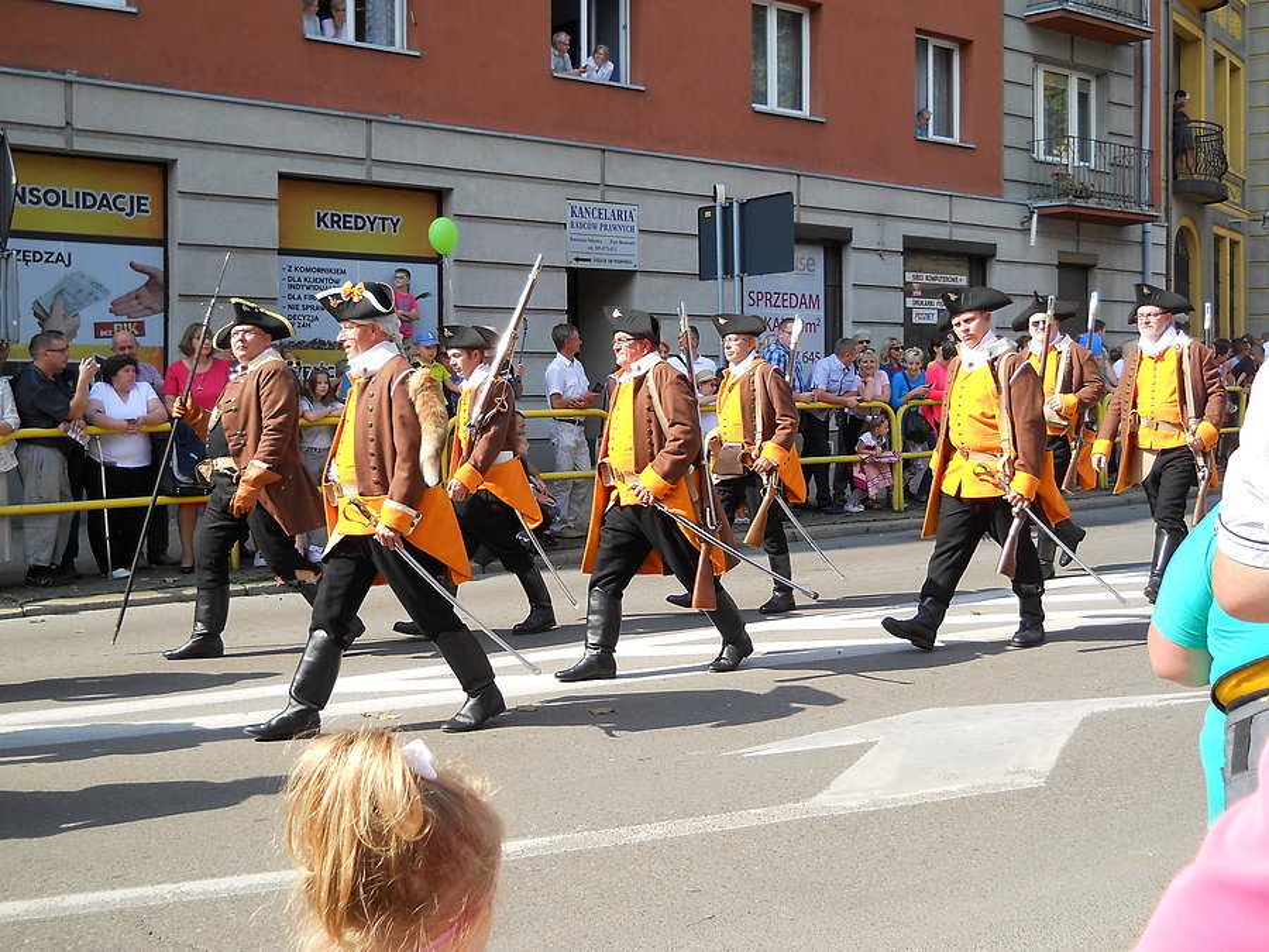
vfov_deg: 35.1
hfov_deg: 45.8
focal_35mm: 41
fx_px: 1503
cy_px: 476
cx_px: 634
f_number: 3.1
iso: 80
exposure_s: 1/400
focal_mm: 6.72
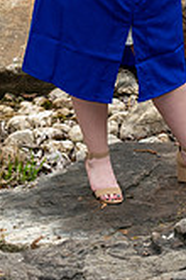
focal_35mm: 204
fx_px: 1581
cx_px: 117
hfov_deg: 6.7
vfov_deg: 10.0
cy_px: -41
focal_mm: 50
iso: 250
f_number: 4.5
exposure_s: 1/250
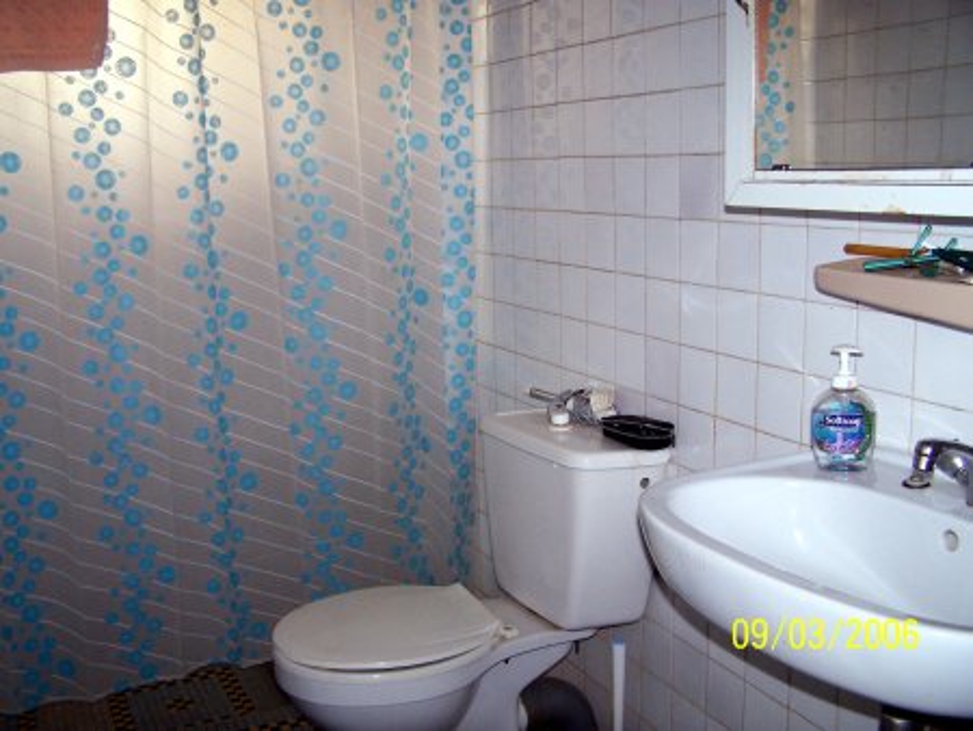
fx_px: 1069
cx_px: 486
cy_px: 366
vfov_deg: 37.8
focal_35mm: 38
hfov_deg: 49.0
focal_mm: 6.3
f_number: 2.8
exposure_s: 1/60
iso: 140
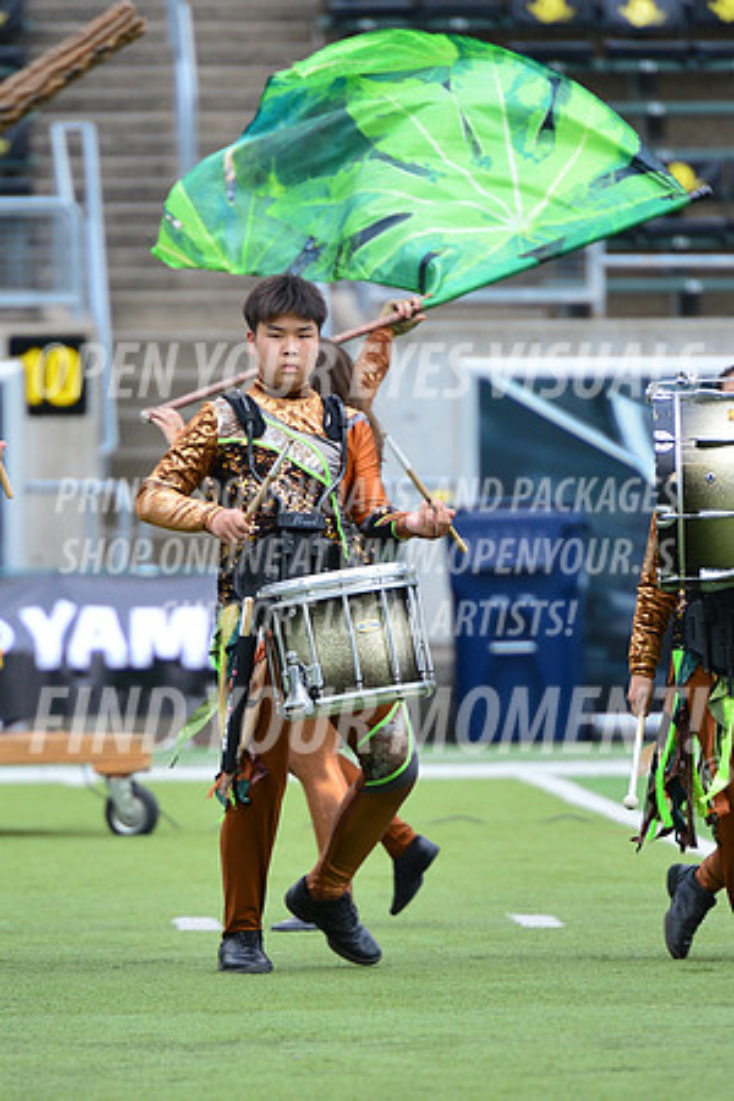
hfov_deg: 4.9
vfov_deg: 7.4
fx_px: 8563
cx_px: 367
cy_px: 550
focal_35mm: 280
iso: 640
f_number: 4.5
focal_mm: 280
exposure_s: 1/500
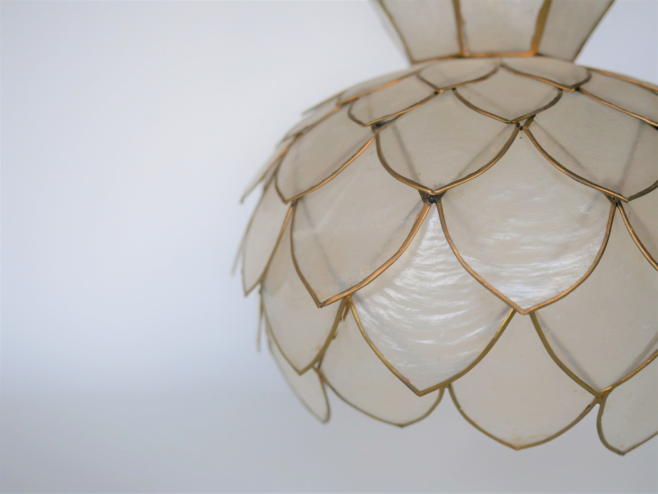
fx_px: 761
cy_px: 247
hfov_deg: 46.8
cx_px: 329
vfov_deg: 36.0
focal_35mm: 40
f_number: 2.2
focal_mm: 20
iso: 200
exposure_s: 1/200
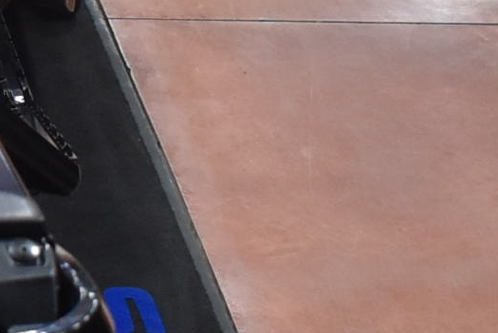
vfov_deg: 6.7
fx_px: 2838
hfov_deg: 9.5
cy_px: -100
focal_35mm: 205
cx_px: -446
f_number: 3.8
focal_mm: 24
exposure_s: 1/125
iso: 1400
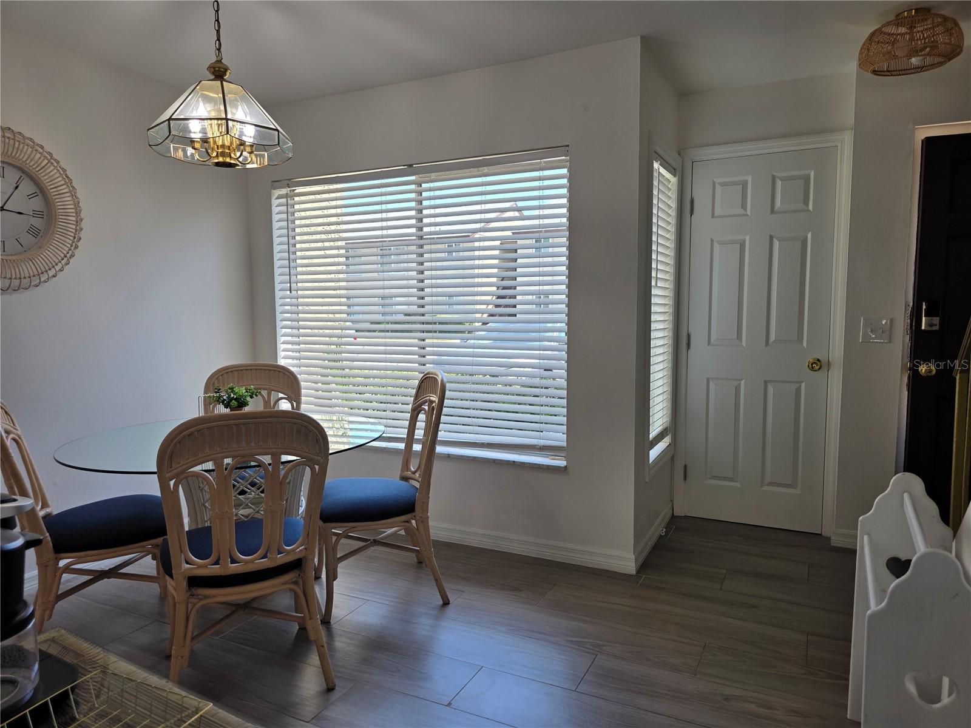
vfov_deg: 58.9
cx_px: 486
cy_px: 364
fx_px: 645
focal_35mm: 23
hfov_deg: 73.9
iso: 12
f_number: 1.7
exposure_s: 1/120
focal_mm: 6.3
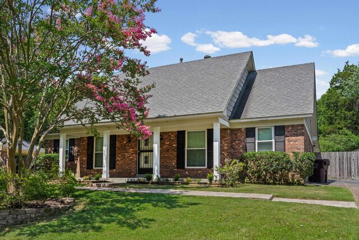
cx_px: 180
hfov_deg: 63.6
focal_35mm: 29
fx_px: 289
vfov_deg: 45.0
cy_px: 120
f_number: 9.5
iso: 800
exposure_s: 1/350
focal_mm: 29
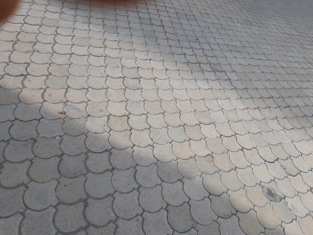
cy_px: 118
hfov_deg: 65.3
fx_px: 244
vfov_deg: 51.4
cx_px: 156
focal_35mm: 27
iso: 40
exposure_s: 1/1377
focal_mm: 3.93
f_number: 1.7
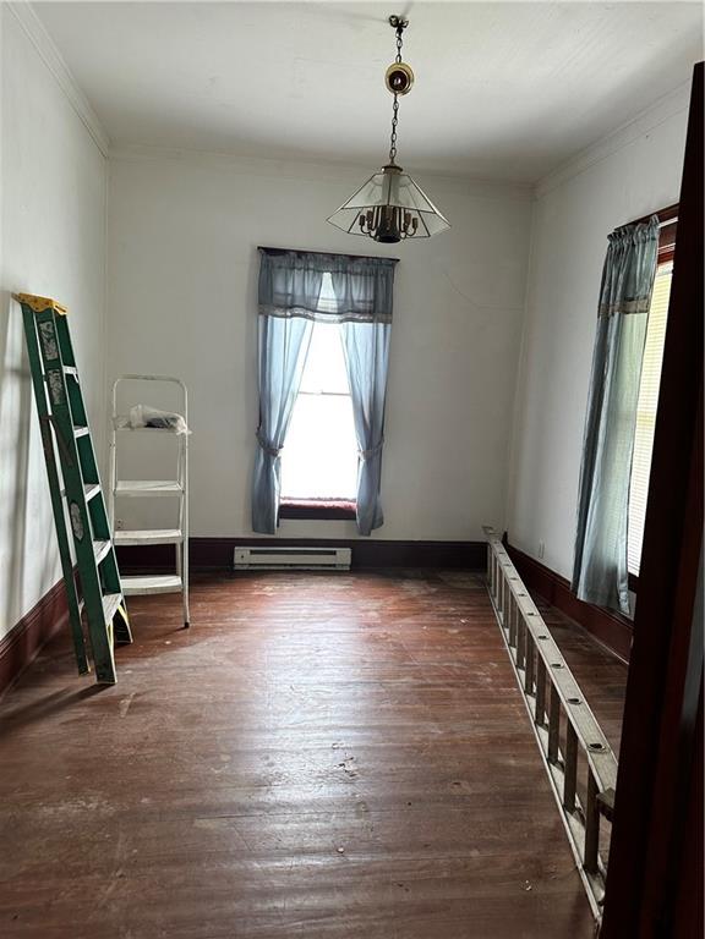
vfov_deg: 71.6
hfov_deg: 56.8
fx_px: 652
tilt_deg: -6.1
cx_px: 352
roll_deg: -2.7
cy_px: 470
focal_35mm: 24
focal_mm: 6.86
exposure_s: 1/60
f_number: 1.78
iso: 200
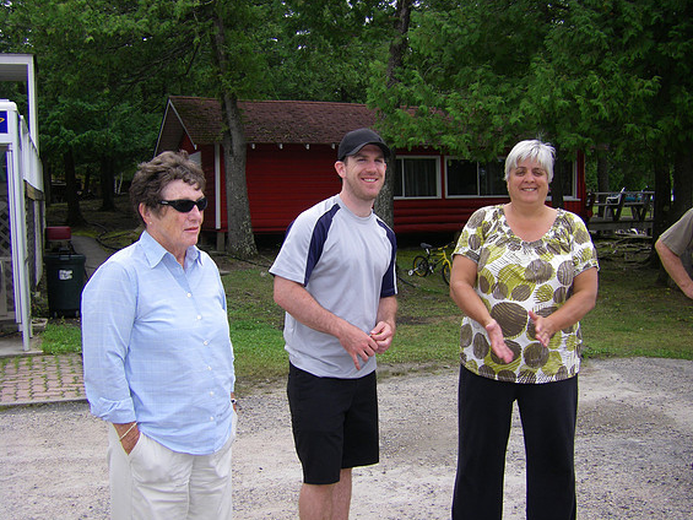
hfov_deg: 47.9
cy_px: 262
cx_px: 352
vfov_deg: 36.8
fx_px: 781
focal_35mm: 39
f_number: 3.5
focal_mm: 6.3
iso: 64
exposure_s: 1/200
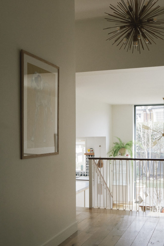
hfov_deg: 30.5
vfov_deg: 44.4
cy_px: 138
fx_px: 301
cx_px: 85
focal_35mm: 44
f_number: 5.6
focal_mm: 24.9
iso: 1600
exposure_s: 1/200
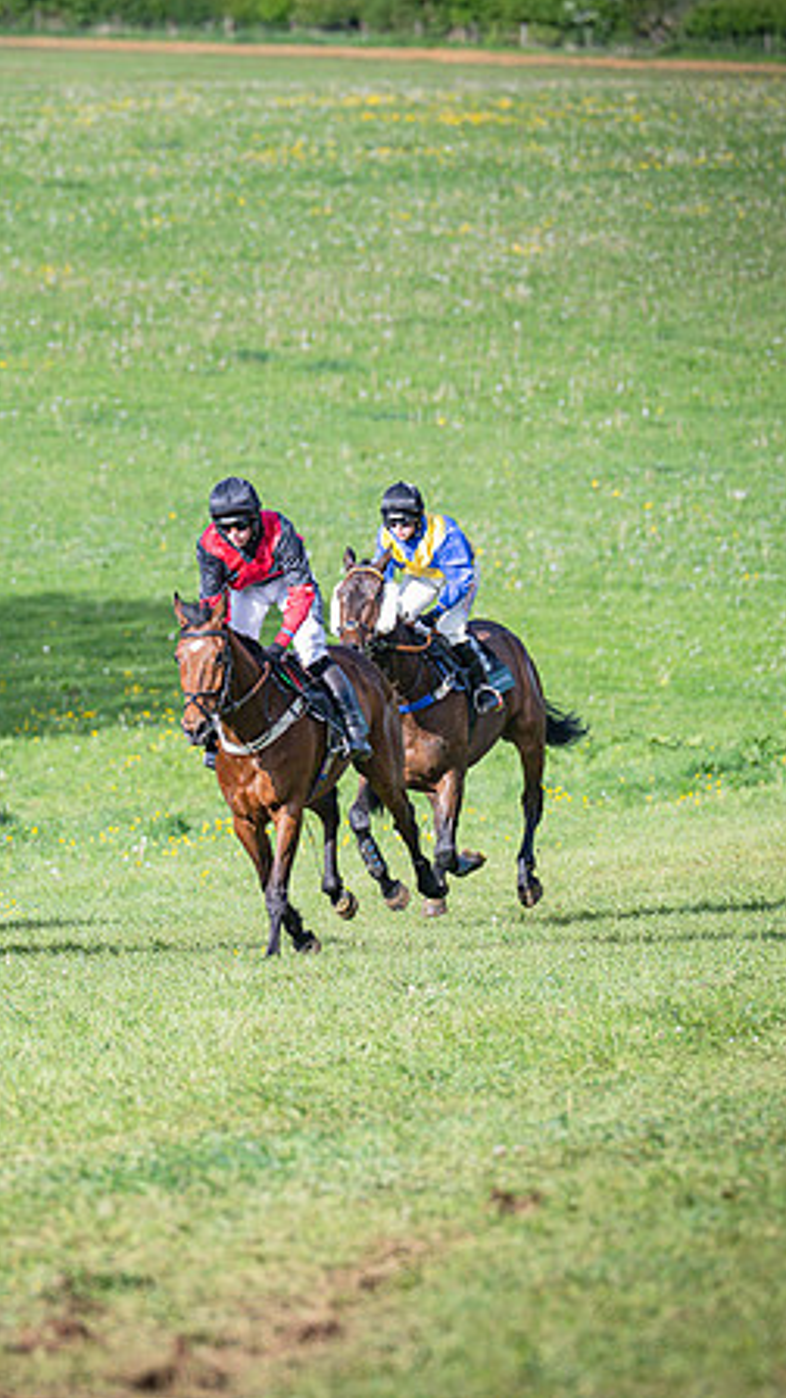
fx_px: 11708
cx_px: 145
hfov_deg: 3.8
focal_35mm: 316
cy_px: 699
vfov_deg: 6.8
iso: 400
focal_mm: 200
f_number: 4
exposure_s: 1/3200
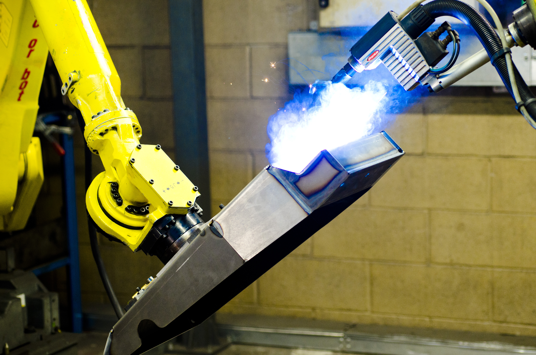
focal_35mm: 90
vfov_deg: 15.1
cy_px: 178
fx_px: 1337
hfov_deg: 22.7
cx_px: 268
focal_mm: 60
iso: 800
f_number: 3.2
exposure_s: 1/160
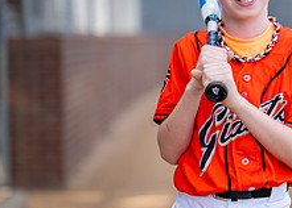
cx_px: 246
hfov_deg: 13.6
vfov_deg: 9.8
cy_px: 85
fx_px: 1219
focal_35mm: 147
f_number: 1.2
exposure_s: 1/2500
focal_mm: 50
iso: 125
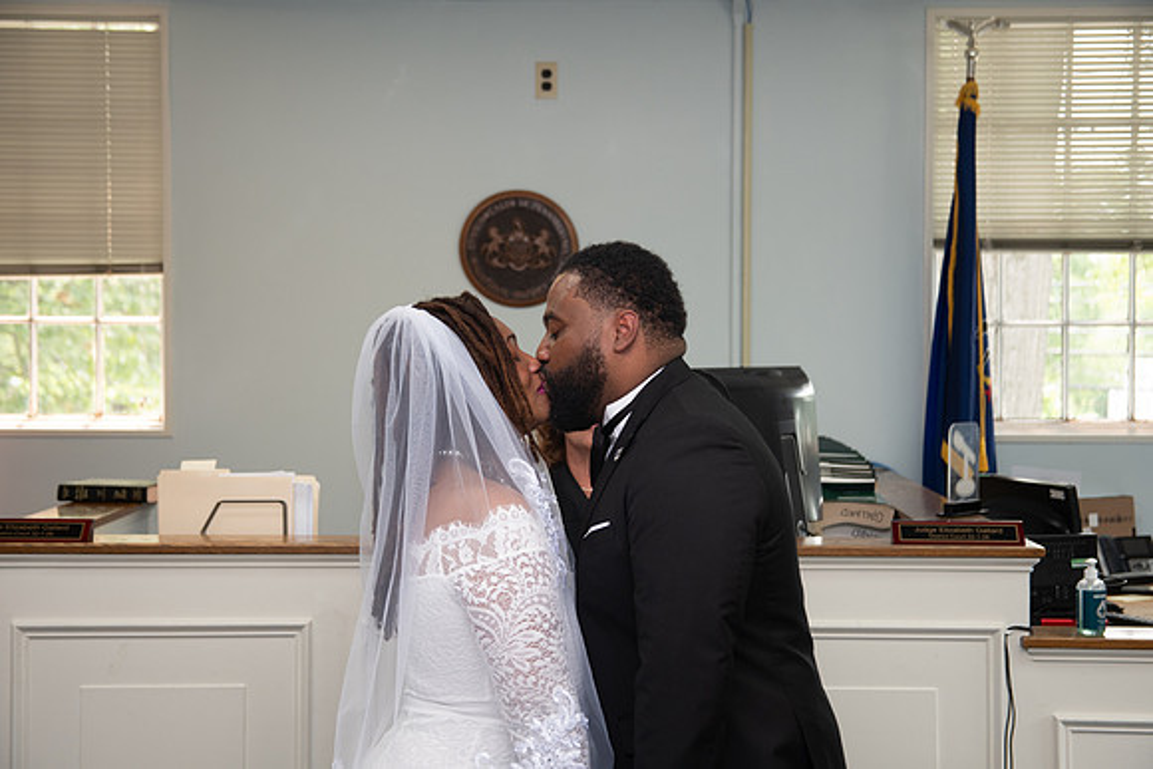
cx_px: 576
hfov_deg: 29.6
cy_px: 384
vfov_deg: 20.0
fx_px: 2178
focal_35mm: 68
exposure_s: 1/160
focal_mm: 65
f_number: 4.9
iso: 1000
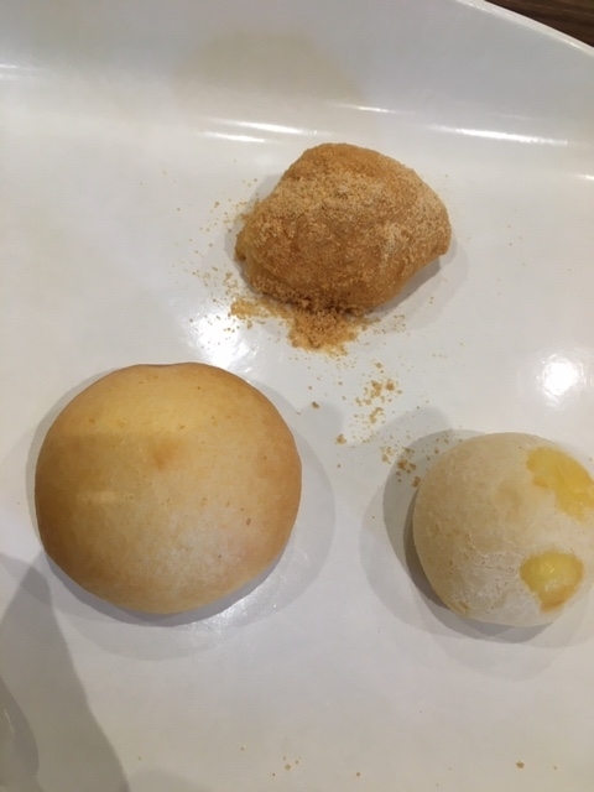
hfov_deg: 48.2
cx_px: 297
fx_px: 664
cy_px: 396
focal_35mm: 29
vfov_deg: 61.7
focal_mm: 4.15
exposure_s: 1/30
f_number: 2.2
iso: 32
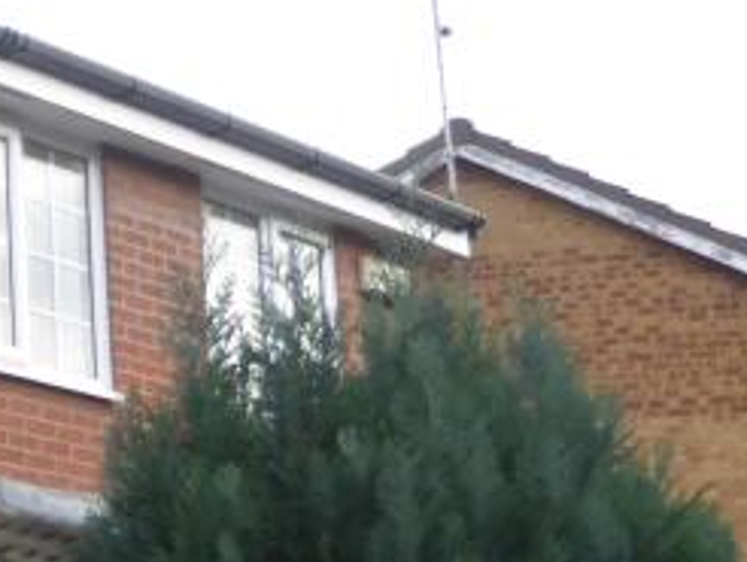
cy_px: 492
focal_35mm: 104
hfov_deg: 15.9
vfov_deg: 14.1
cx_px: -626
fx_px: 2246
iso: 100
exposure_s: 1/125
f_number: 3.5
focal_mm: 4.3
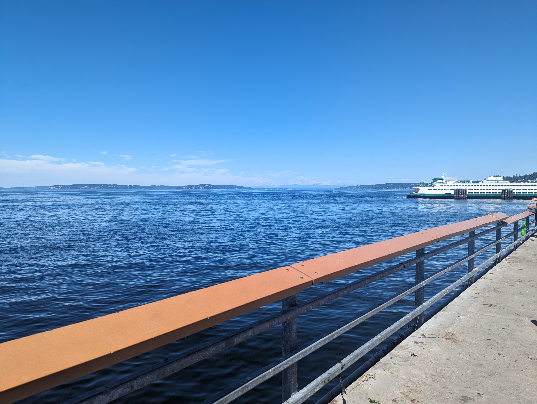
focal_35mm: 24
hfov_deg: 71.5
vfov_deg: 56.9
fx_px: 373
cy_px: 202
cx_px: 268
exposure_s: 1/1639
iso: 46
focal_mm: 6.81
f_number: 1.85
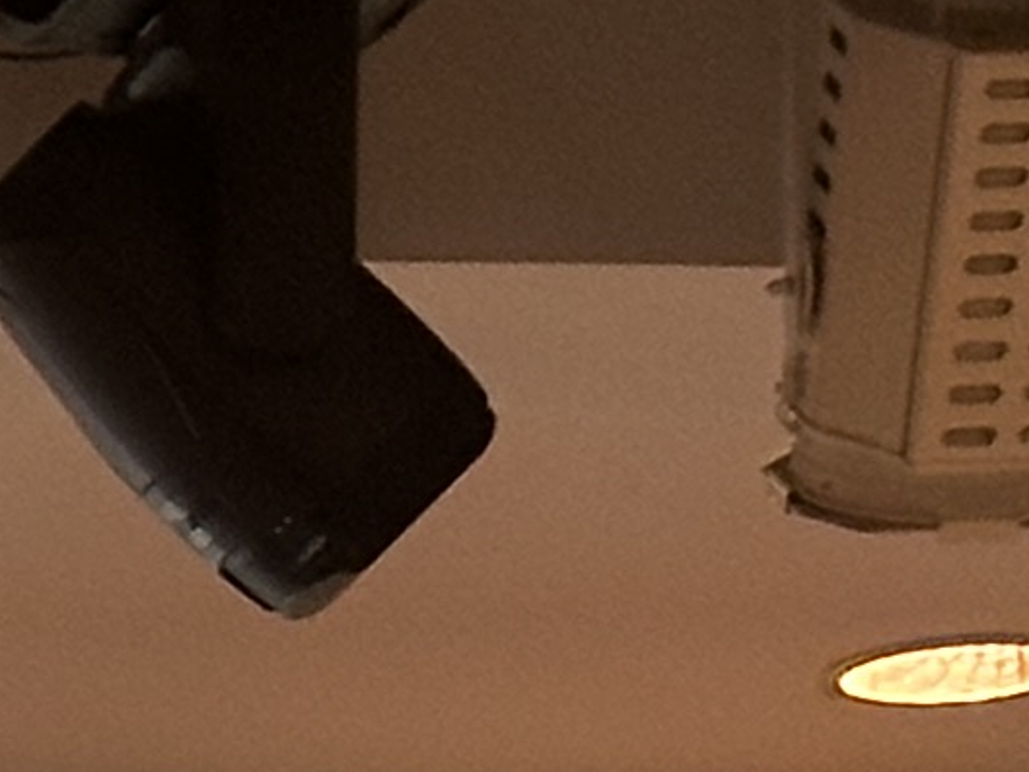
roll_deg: +0.0
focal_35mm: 366
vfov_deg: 3.9
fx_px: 10882
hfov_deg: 5.0
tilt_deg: +5.2
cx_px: -2706
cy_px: 2794
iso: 80
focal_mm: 6.86
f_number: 1.78
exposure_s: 1/60
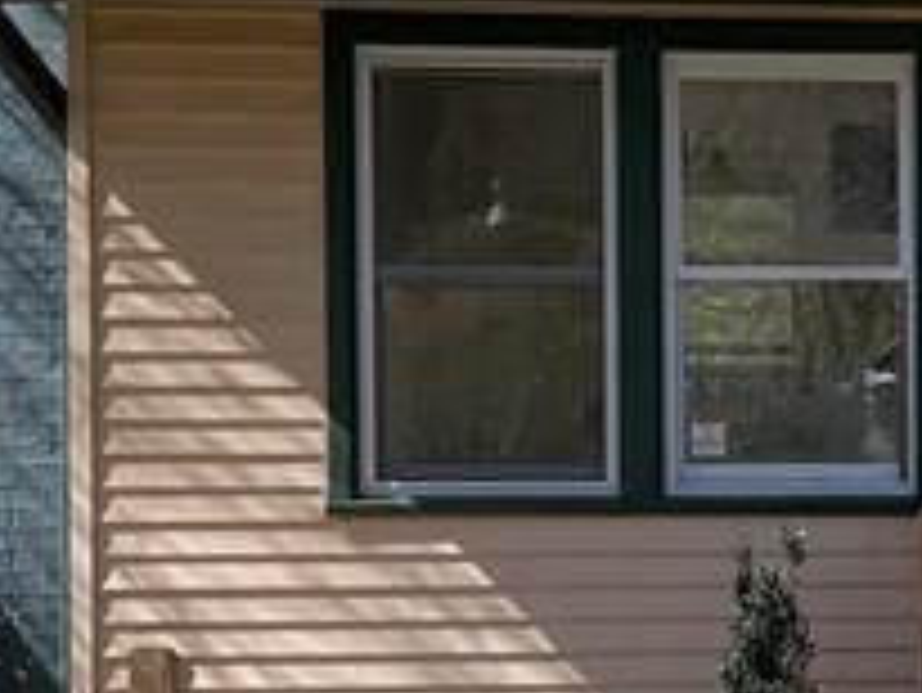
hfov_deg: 14.2
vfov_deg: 11.4
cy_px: 526
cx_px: 1399
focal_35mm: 130
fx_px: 3465
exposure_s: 1/1473
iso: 32
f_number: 1.6
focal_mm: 4.2
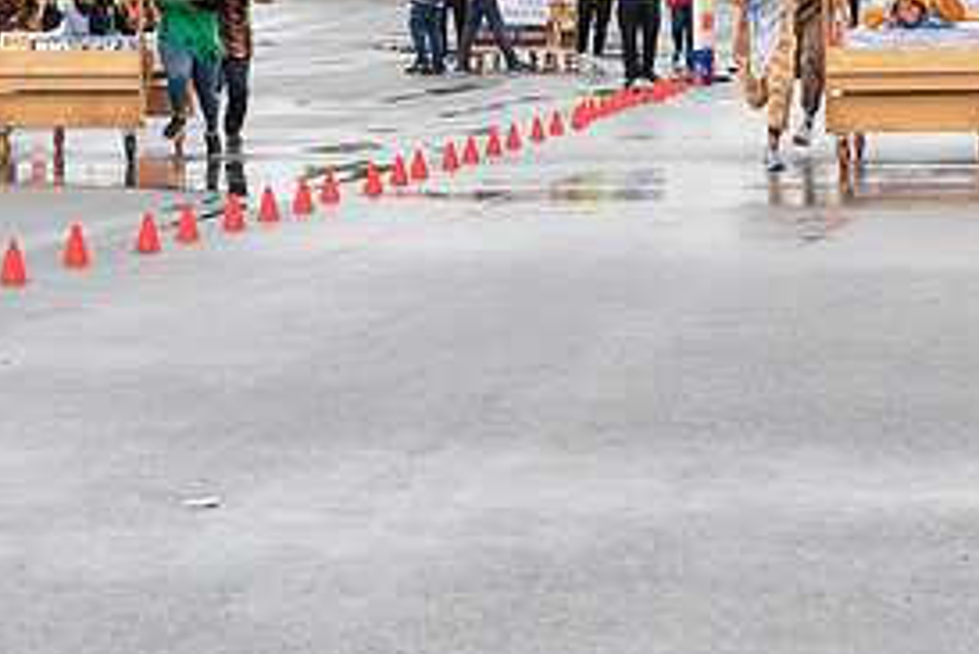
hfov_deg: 11.2
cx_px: 391
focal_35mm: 184
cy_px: 196
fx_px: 5006
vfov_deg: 7.5
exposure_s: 1/400
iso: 400
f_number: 6.3
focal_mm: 70
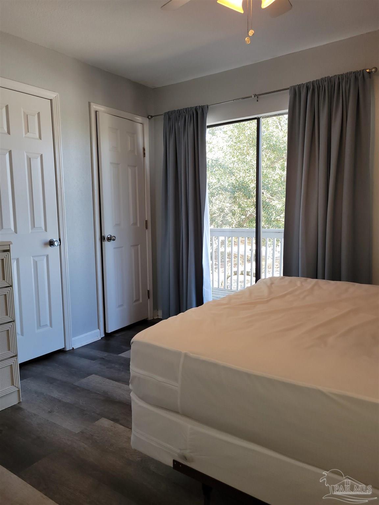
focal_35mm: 26
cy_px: 252
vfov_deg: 67.3
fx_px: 380
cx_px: 190
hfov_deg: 53.1
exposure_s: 1/120
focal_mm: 5.4
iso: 80
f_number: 1.8
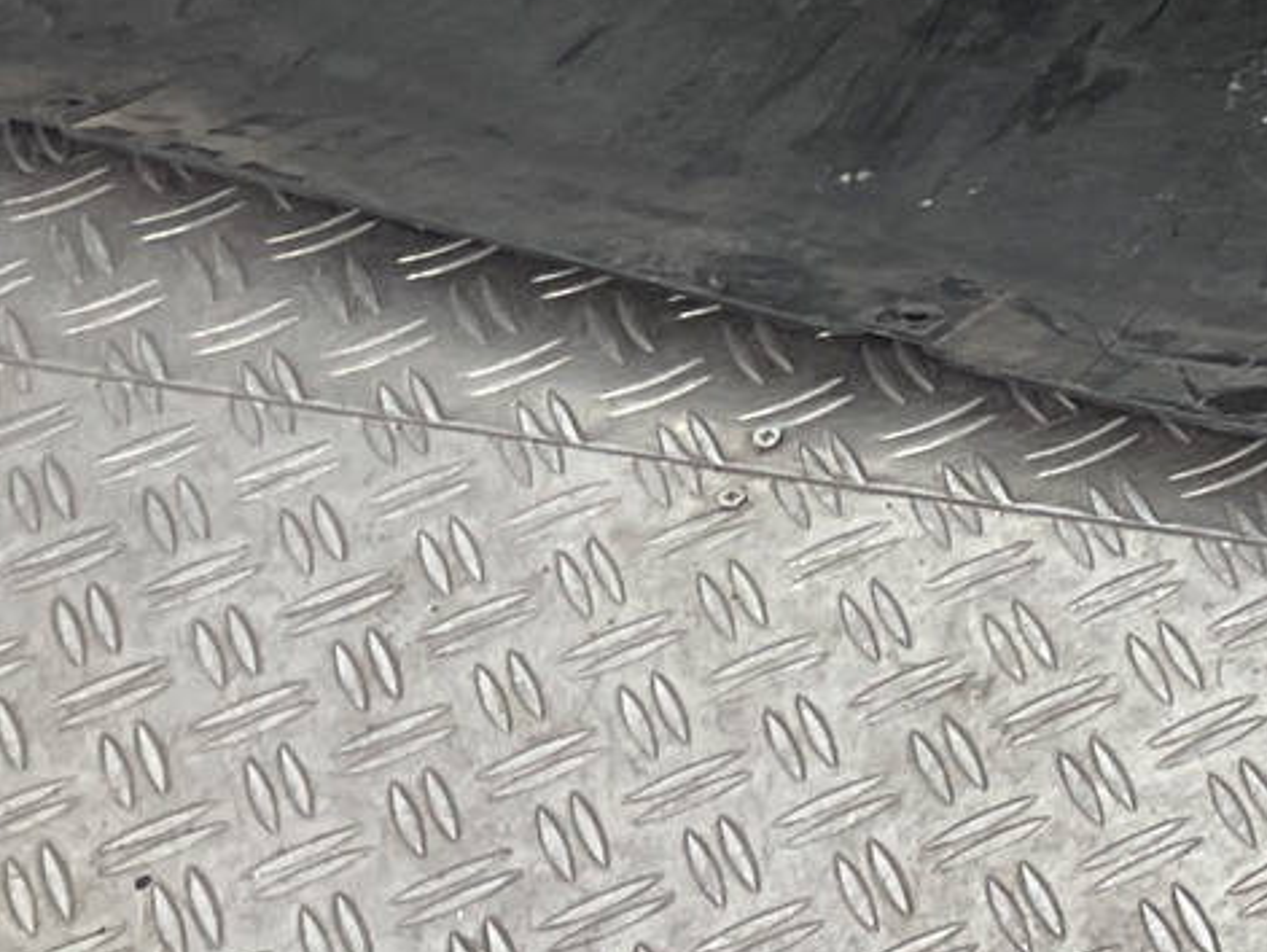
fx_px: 4542
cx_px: 2537
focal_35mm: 124
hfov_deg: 13.6
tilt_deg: -40.5
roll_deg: -1.1
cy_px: 54
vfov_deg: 11.9
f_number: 1.8
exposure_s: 1/100
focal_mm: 3
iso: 25
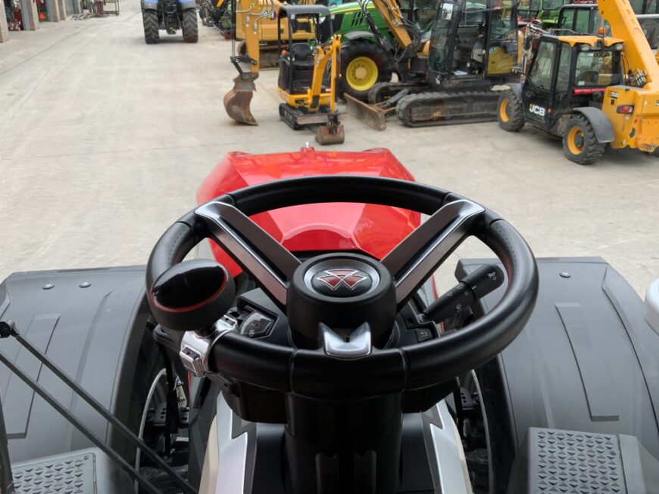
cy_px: 238
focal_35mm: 34
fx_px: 647
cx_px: 339
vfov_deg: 41.8
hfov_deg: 53.9
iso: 16
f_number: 1.8
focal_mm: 3
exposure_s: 1/199
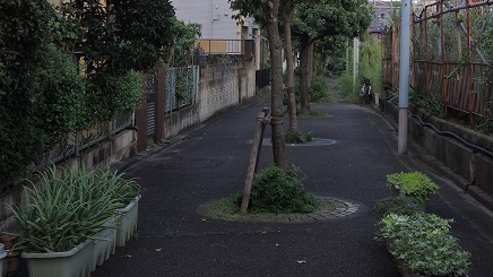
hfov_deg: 33.1
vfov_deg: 19.0
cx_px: 313
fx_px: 823
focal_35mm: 63
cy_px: 64
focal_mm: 9
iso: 80
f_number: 2.5
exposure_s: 1/160
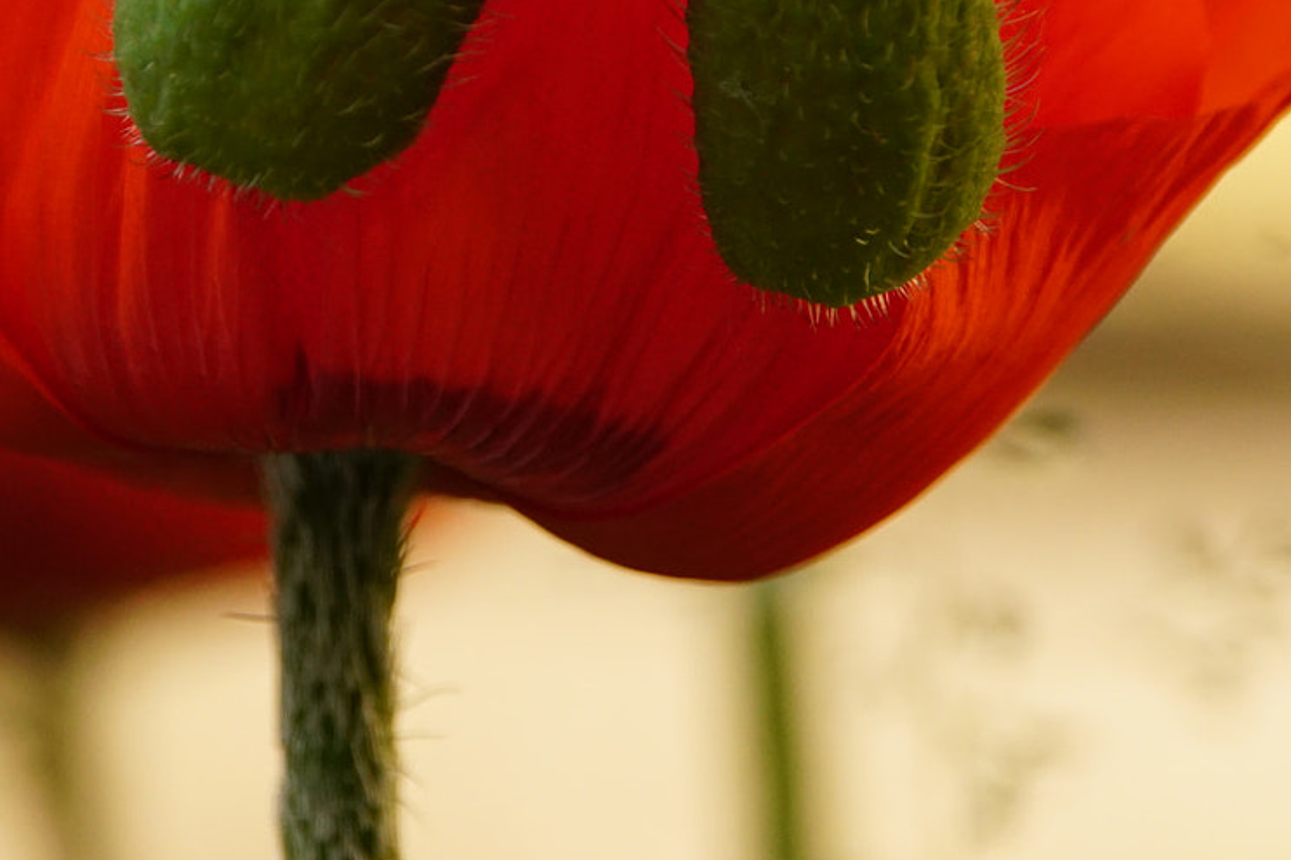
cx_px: 431
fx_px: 28932
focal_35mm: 807
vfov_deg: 1.7
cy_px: 17
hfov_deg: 2.6
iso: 500
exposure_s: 1/400
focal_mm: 250
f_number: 6.3
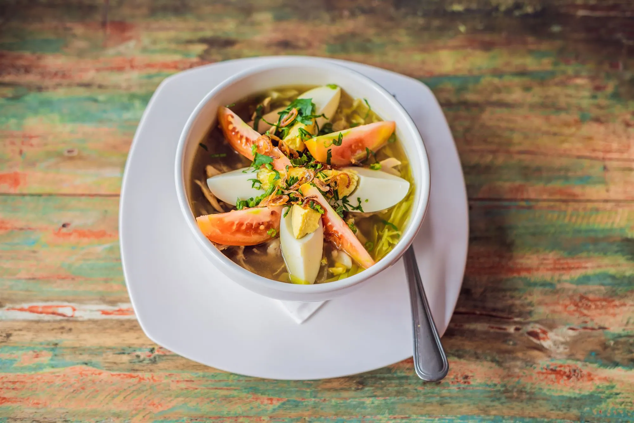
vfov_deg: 27.0
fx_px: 880
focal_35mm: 50
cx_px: 317
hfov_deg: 39.6
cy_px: 212
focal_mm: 50
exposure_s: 1/100
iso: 250
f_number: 2.8
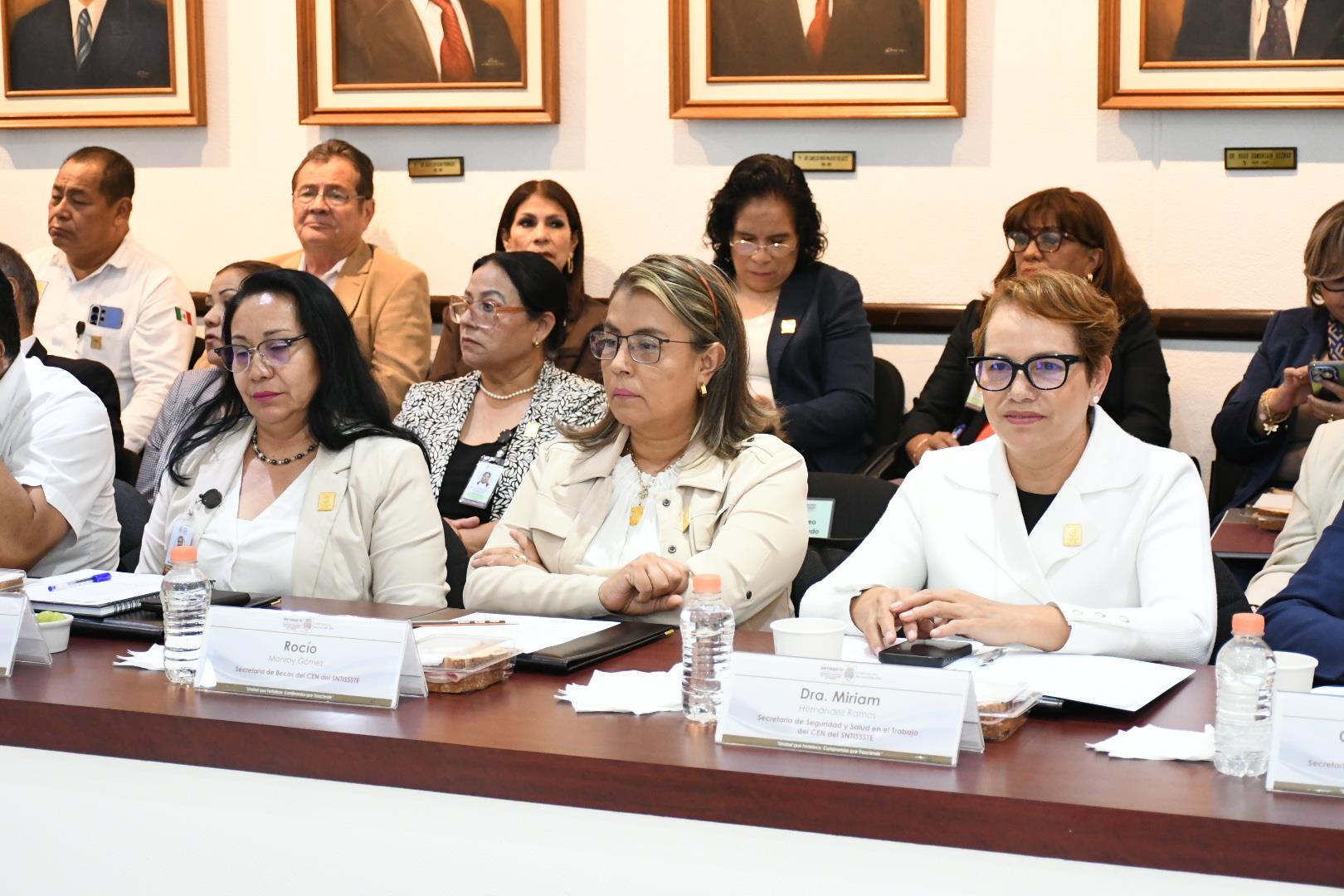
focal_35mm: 72
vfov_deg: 18.9
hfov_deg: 28.1
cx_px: 672
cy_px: 448
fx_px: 2688
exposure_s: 1/100
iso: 4000
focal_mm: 48
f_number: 4.5
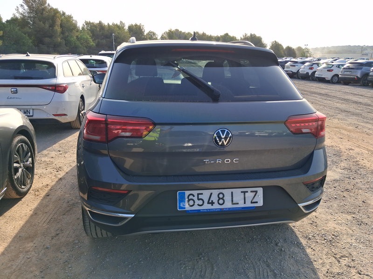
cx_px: 186
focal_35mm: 27
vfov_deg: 51.4
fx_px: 291
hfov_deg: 65.3
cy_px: 140
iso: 20
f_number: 1.8
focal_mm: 4
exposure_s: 1/478
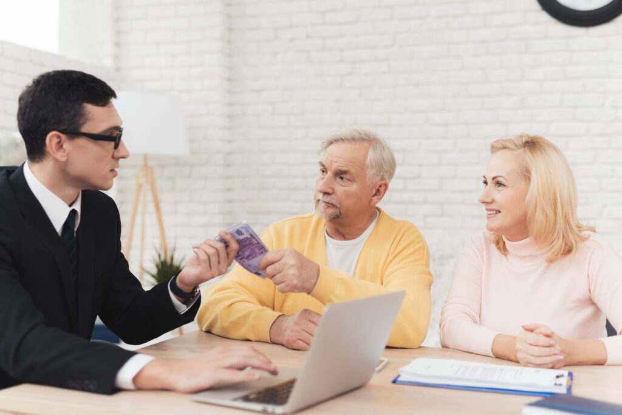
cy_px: 208
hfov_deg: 39.6
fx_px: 864
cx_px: 311
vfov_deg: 27.0
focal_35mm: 50
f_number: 2.2
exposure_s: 1/200
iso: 200
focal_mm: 50
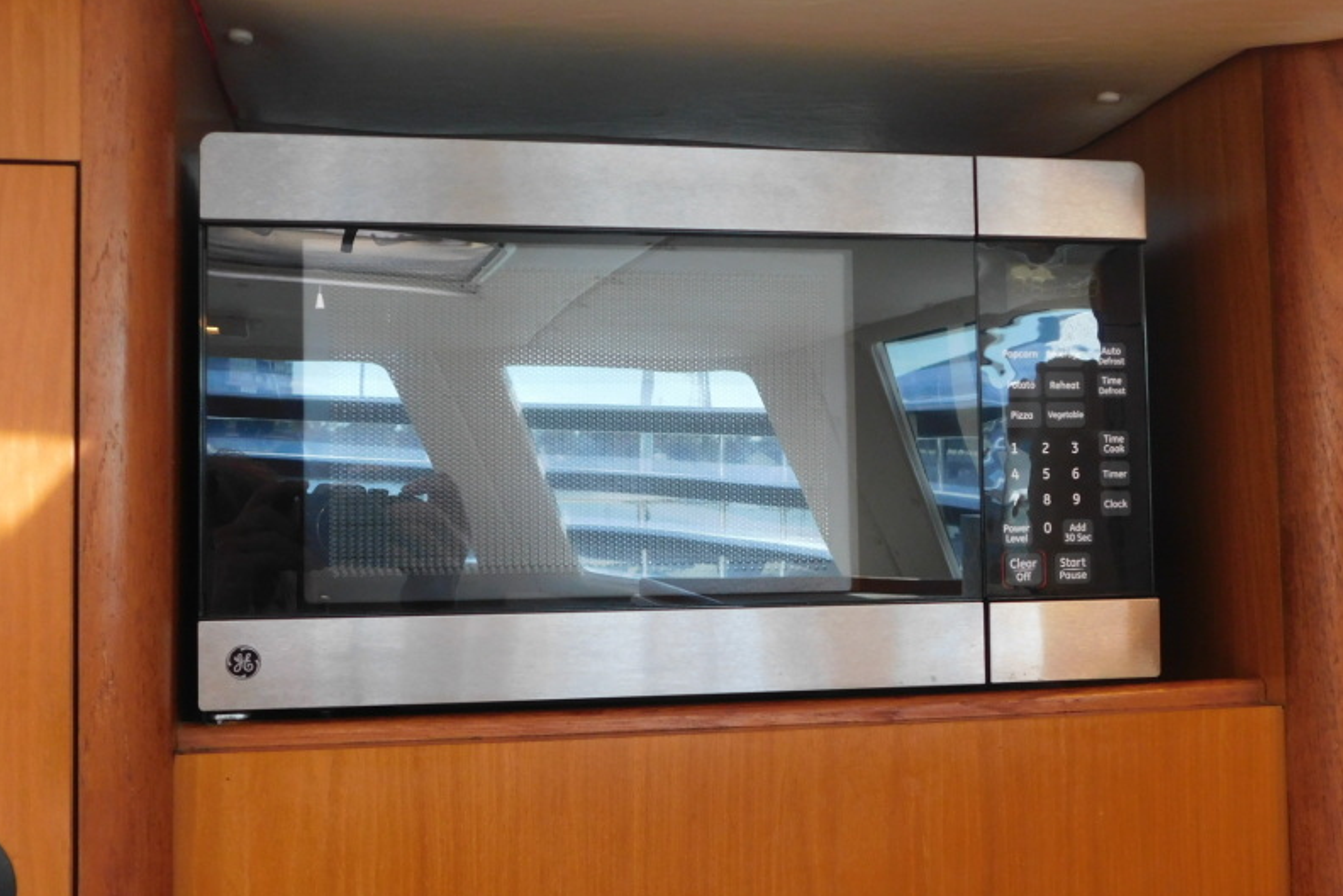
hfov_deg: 46.4
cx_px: 672
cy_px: 438
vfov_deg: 31.9
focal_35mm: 42
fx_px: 1567
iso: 280
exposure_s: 1/30
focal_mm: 7.1
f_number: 3.6
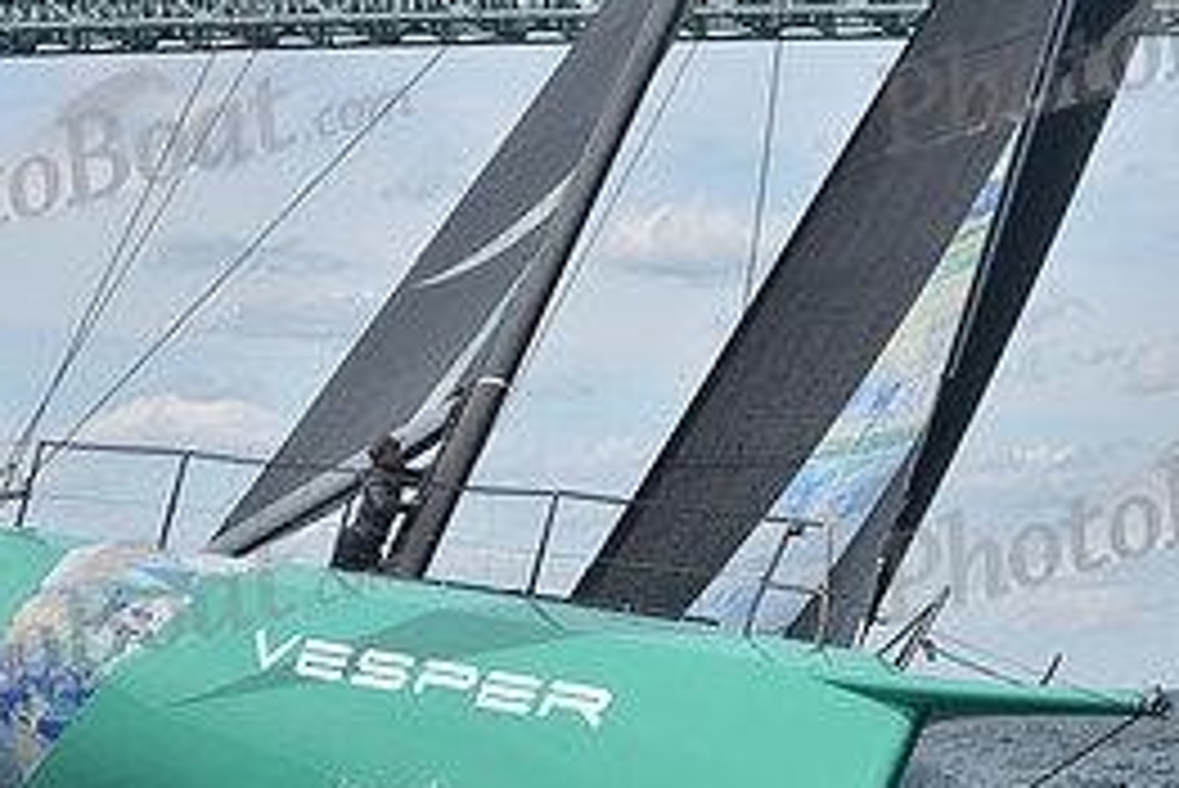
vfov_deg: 8.9
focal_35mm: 155
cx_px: 648
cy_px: 335
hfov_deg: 13.2
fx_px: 5079
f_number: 7.1
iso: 320
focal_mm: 70
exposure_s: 1/800
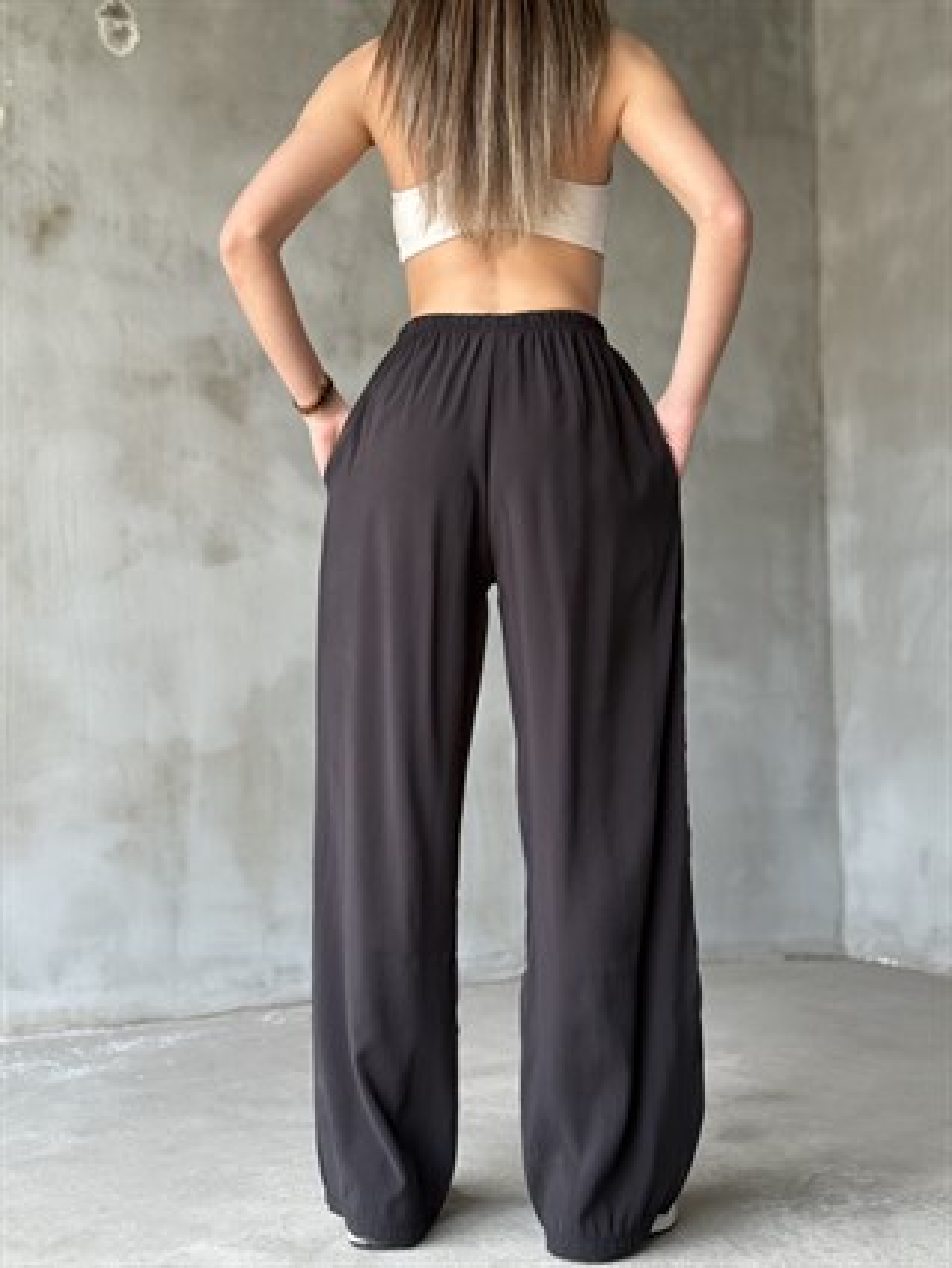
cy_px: 634
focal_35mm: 48
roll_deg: -0.2
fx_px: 1758
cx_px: 476
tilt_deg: +2.0
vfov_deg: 39.6
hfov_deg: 30.3
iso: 125
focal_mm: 6.76
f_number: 1.78
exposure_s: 1/60
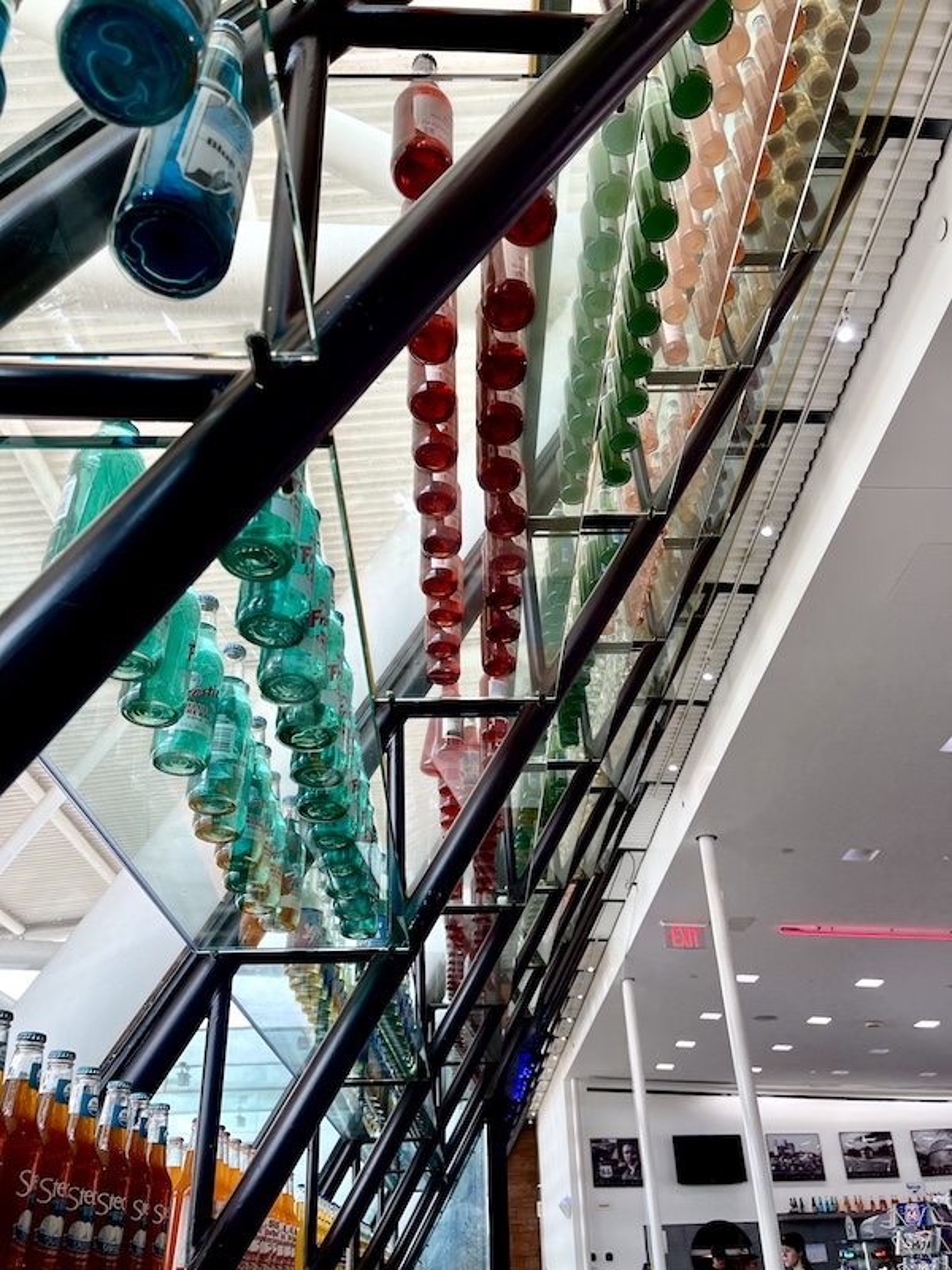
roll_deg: +0.3
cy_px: 635
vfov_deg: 69.4
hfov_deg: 54.9
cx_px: 476
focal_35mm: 25
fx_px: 917
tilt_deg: +34.0
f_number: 1.6
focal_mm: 5.1
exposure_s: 1/123
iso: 32
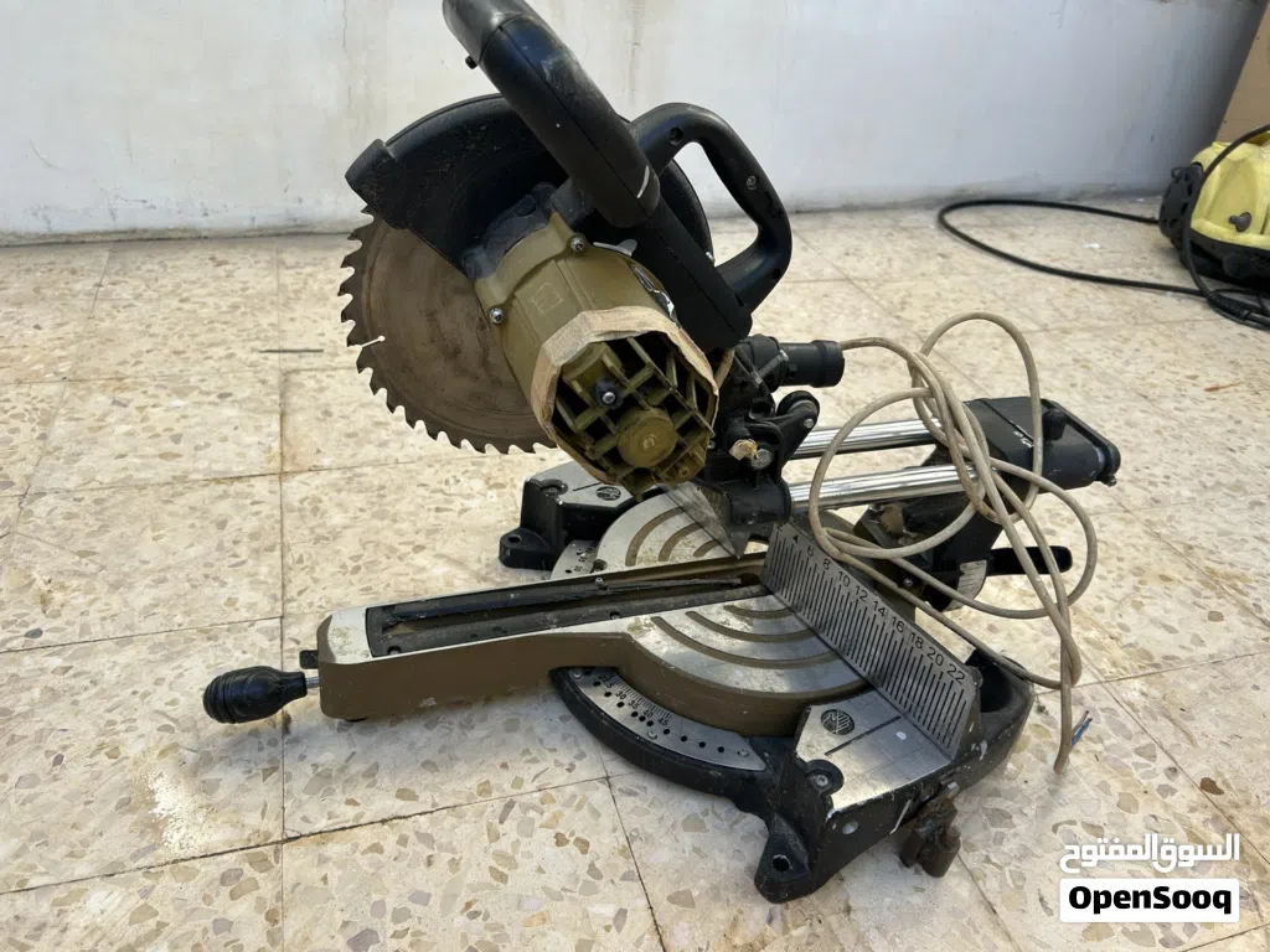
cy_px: 476
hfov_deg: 67.3
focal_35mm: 26
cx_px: 635
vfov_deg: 53.1
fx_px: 954
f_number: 1.5
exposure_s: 1/443
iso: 50
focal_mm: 5.7
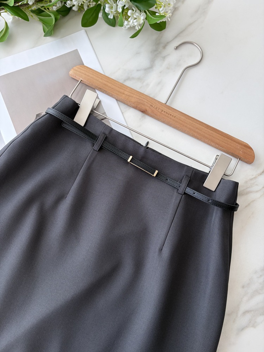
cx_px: 132
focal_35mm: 26
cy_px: 176
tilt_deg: -79.2
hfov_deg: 53.1
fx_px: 264
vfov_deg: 67.3
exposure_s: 1/122
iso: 50
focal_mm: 5.96
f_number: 1.6
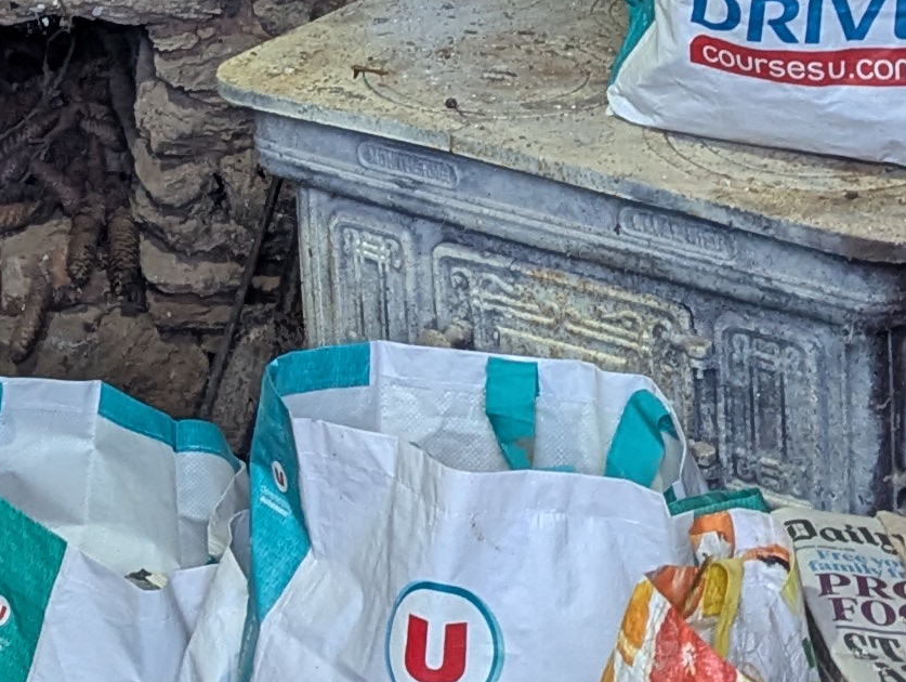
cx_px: -25
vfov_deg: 12.0
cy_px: -408
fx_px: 3066
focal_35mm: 117
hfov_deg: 16.4
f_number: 1.85
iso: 666
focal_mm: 6.81
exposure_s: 1/23.8
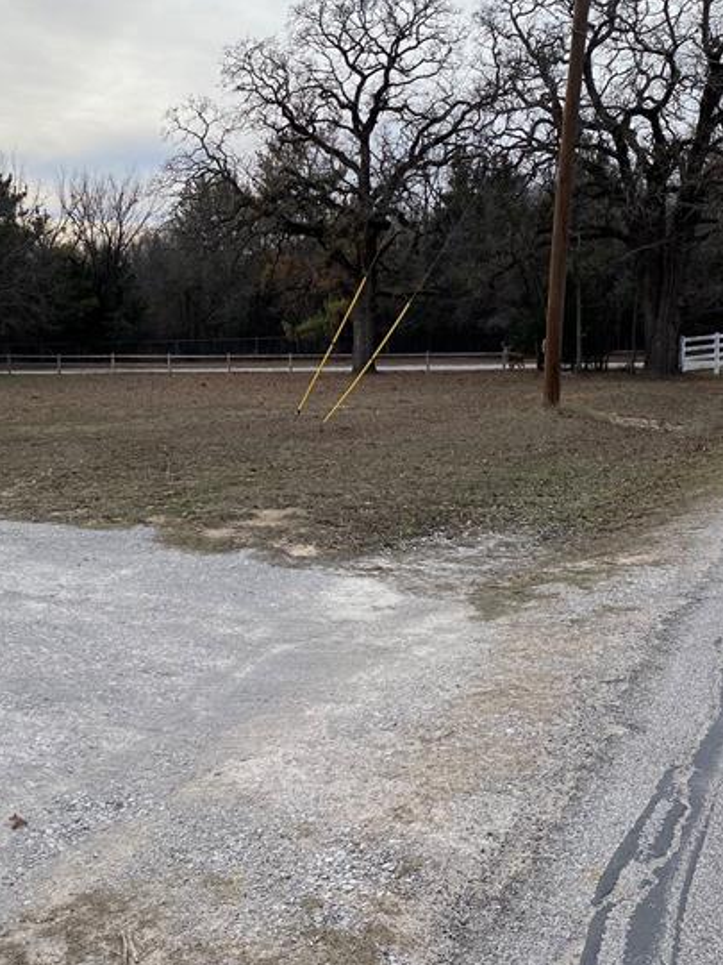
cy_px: 422
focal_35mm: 37
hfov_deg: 38.6
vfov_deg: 50.0
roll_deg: +1.2
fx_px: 1030
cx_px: 309
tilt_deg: -7.1
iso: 32
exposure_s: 1/3300
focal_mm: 4.25
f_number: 1.8
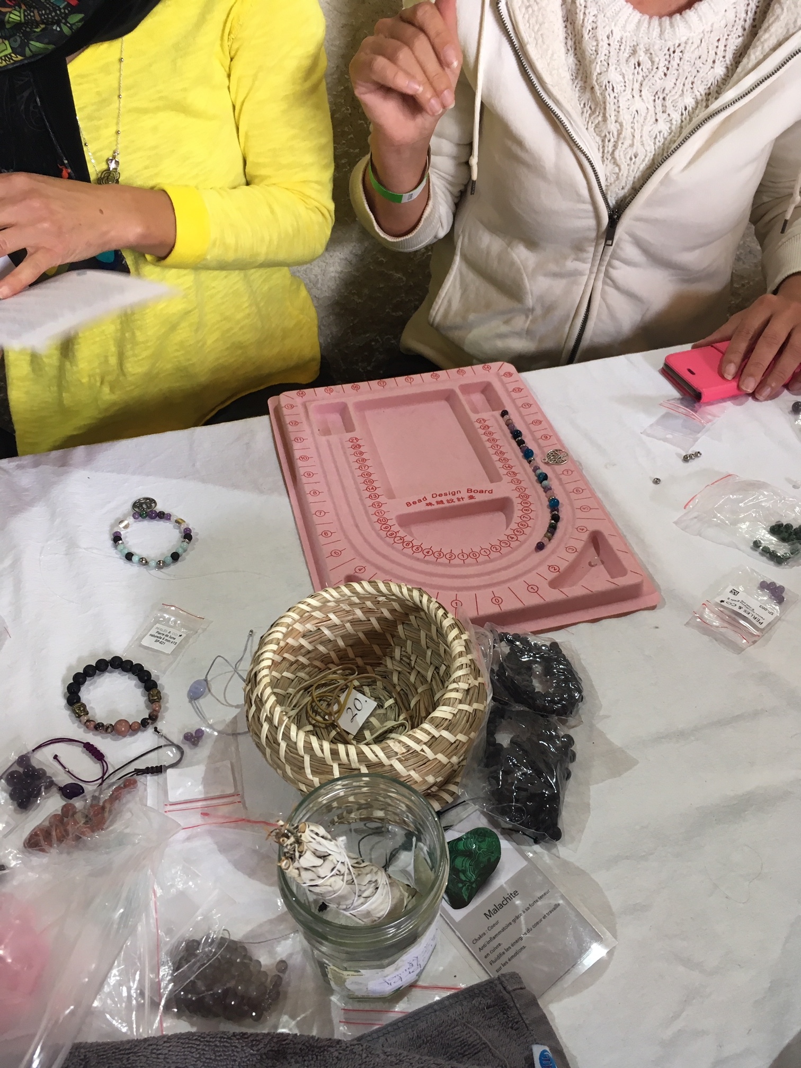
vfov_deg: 61.7
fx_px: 895
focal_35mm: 29
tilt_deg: -43.3
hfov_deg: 48.2
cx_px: 400
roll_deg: -0.9
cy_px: 534
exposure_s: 1/33
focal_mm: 4.15
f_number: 2.2
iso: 80
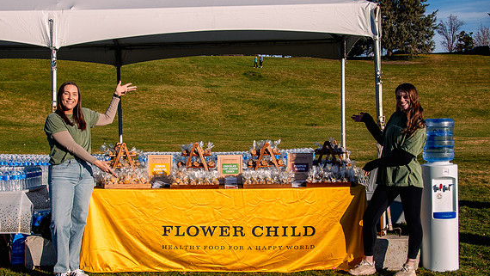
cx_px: 216
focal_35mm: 56
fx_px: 728
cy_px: 157
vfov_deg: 21.5
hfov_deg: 37.2
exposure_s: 1/1000
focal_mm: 35
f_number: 10
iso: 800
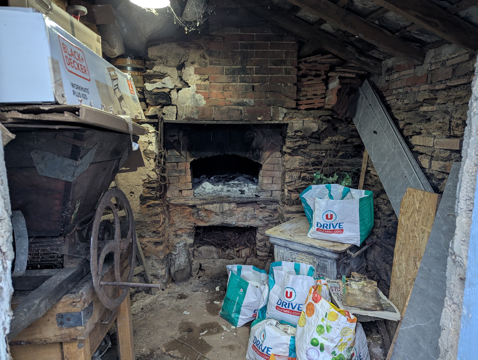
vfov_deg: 56.9
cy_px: 180
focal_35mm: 24
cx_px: 239
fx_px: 332
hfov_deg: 71.5
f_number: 1.85
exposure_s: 1/23.8
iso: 666
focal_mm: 6.81
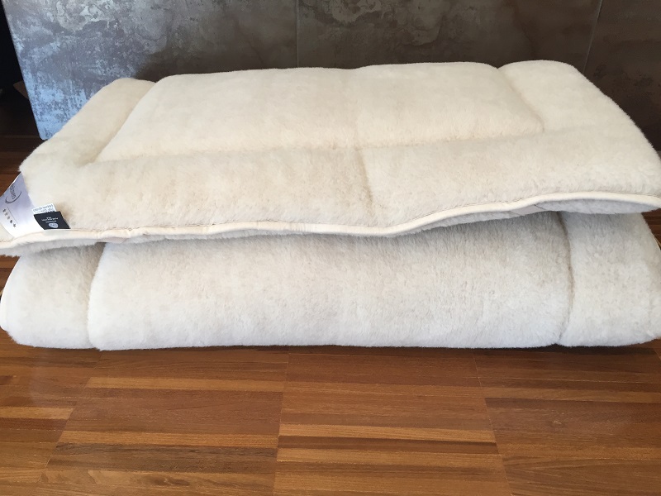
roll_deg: -0.9
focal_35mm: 29
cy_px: 248
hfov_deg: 61.7
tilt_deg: -34.3
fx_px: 554
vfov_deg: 48.2
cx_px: 330
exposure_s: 1/33
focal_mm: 4.15
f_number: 2.2
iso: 32
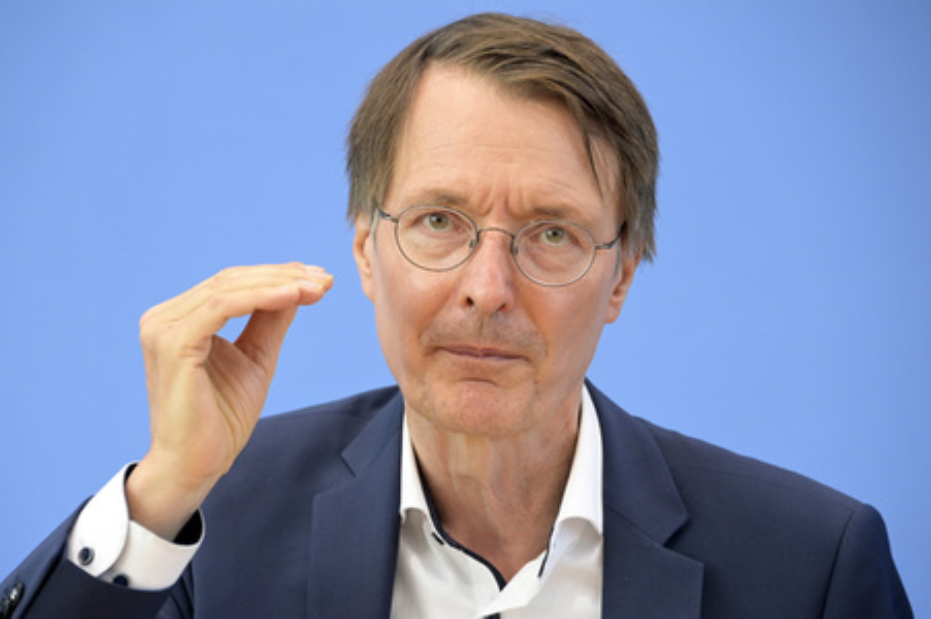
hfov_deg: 11.4
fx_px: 4651
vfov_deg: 7.6
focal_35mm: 180
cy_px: 310
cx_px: 466
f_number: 5.6
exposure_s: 1/500
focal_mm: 180
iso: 5000
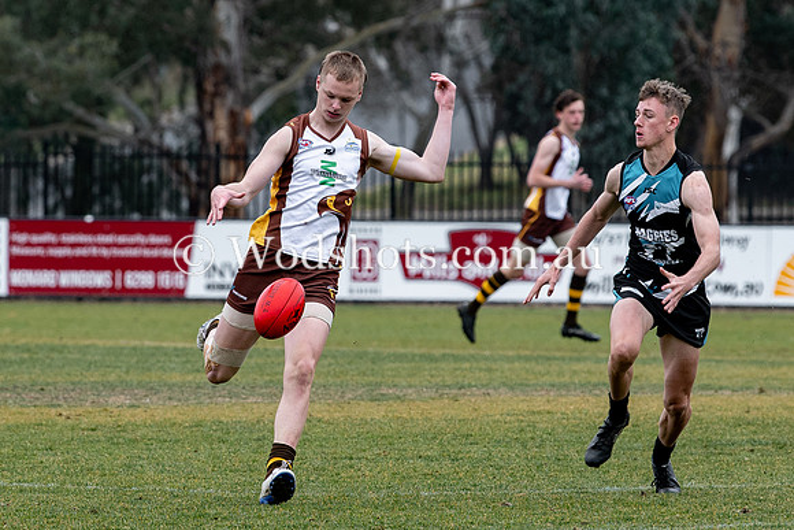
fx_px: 12470
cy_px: 200
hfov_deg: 3.6
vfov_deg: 2.4
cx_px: 299
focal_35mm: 565
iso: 320
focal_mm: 175
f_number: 4
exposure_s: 1/800
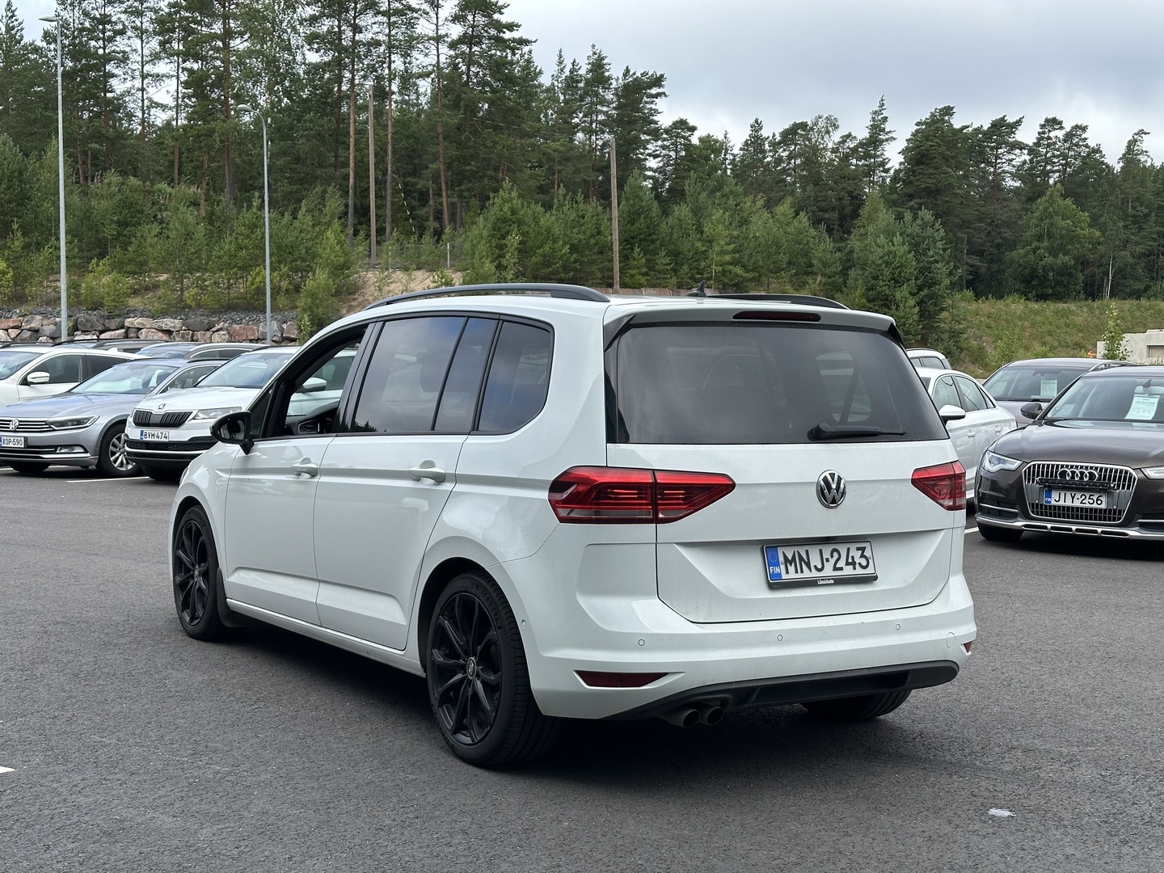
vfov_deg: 30.3
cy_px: 436
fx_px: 1614
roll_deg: -0.2
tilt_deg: -3.1
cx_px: 582
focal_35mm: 48
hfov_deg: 39.7
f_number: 1.78
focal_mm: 6.86
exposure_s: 1/1695
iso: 64
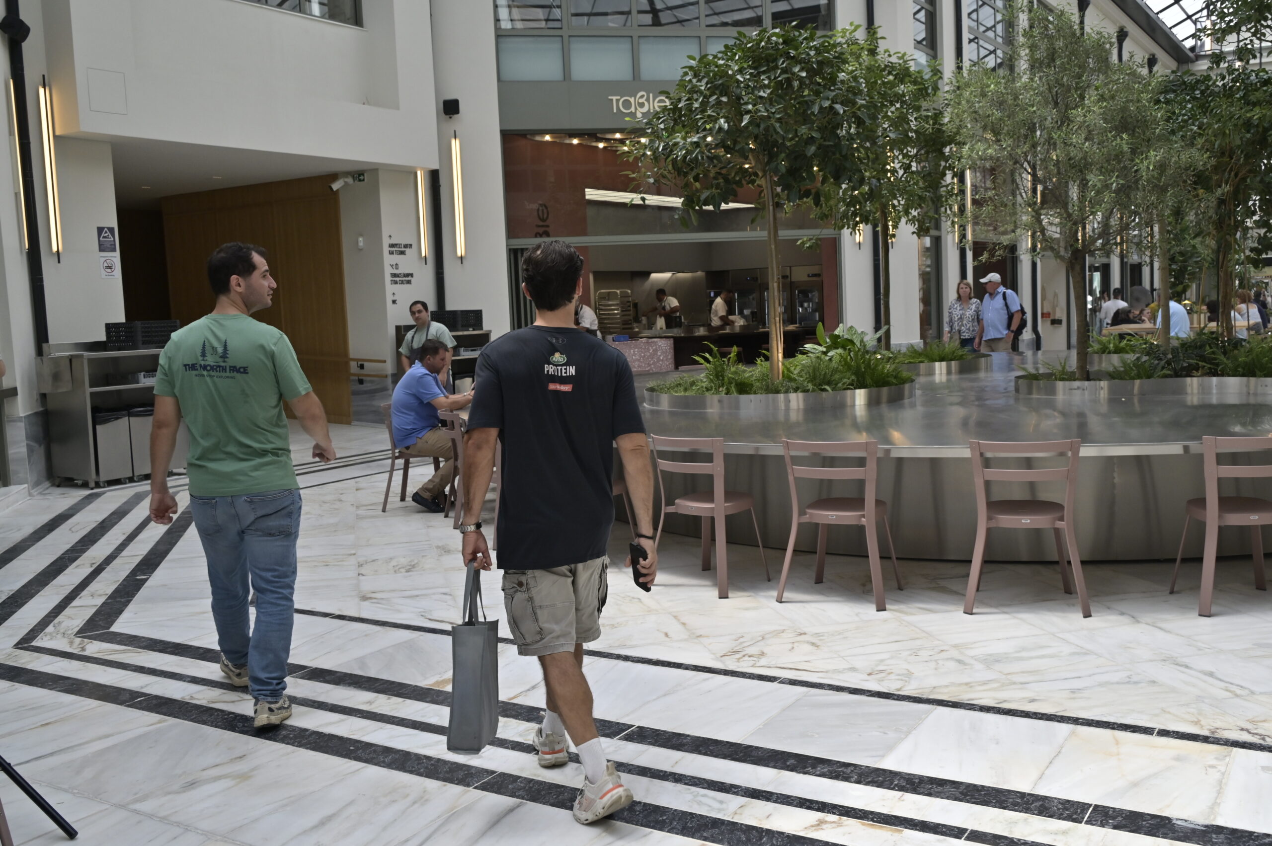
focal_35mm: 34
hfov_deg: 55.1
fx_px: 1218
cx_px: 636
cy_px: 423
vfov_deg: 38.3
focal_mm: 34.5
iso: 1000
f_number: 9
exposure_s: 1/320
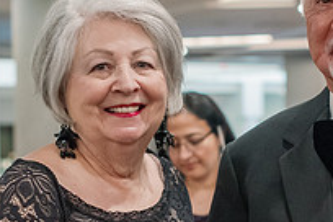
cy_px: 159
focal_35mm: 142
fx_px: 1313
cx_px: 232
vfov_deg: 9.6
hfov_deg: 14.4
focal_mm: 50
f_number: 3.2
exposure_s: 1/125
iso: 2000
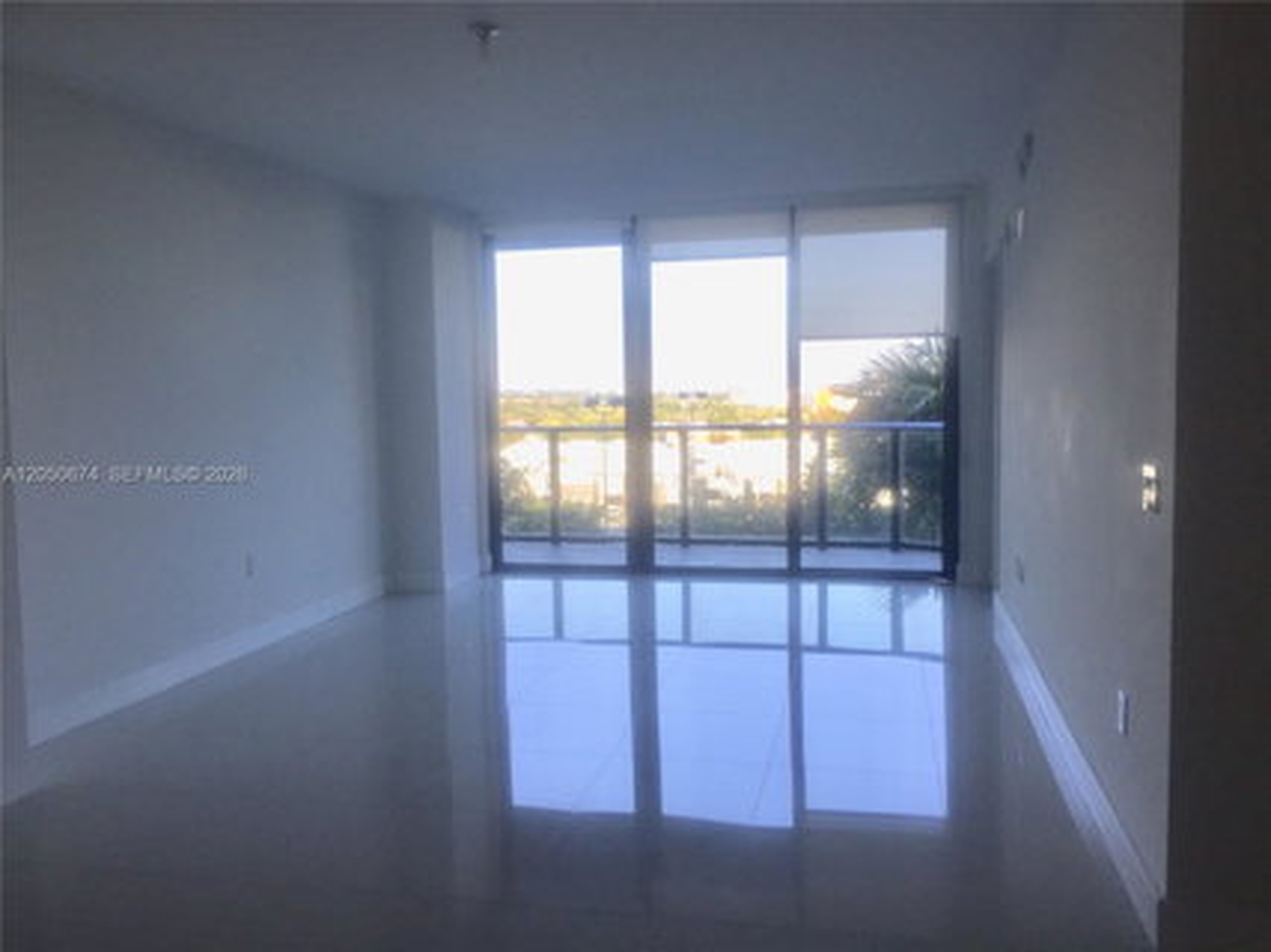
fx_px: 1064
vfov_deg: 48.2
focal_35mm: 29
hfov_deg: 61.7
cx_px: 636
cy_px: 476
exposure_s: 1/136
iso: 32
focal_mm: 4.15
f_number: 2.2
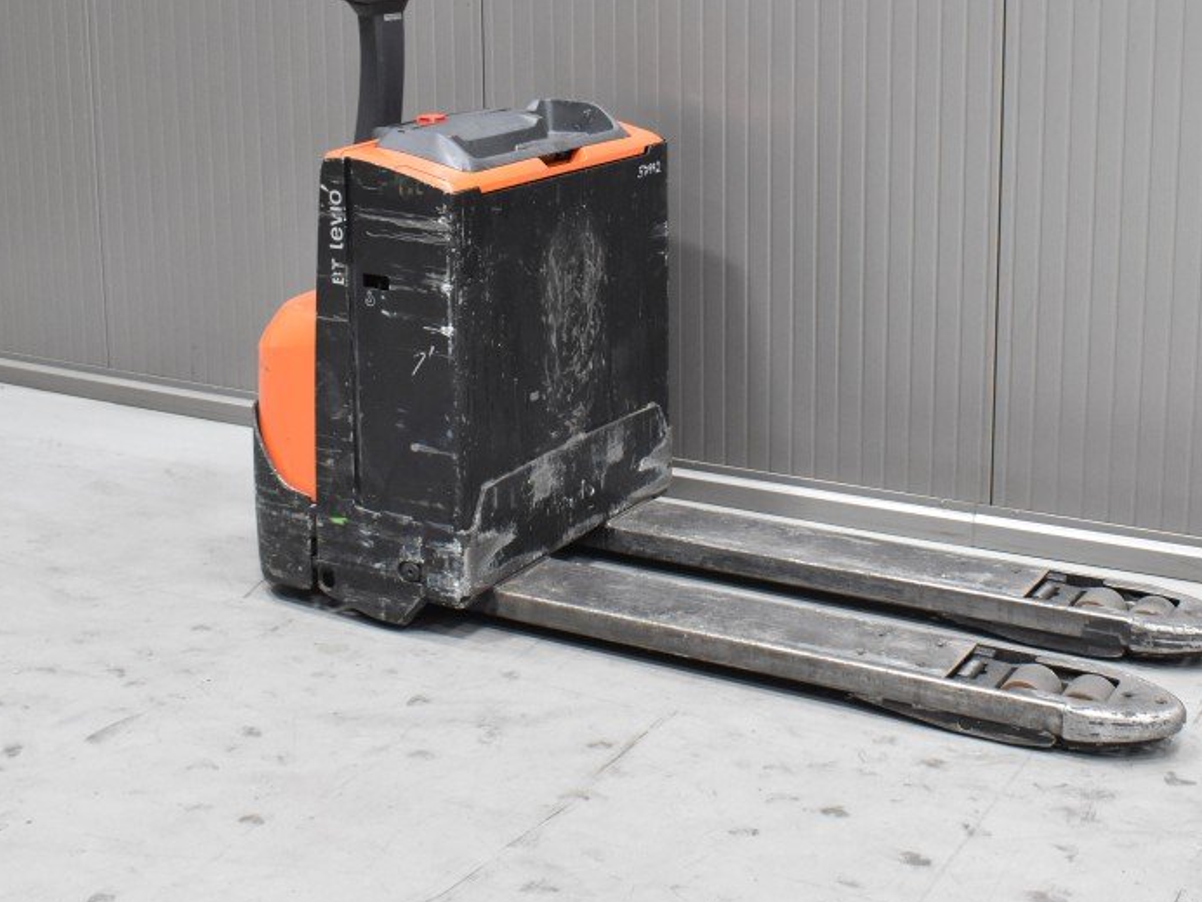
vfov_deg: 26.3
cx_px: 662
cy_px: 245
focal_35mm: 55
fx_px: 1910
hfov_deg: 34.9
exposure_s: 1/30
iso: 1600
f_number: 5
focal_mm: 22
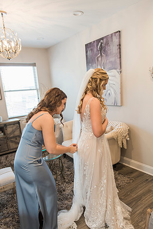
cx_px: 83
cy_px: 127
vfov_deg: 67.2
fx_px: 172
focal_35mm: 27
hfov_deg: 47.9
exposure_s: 1/200
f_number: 3.2
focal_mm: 24
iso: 1000
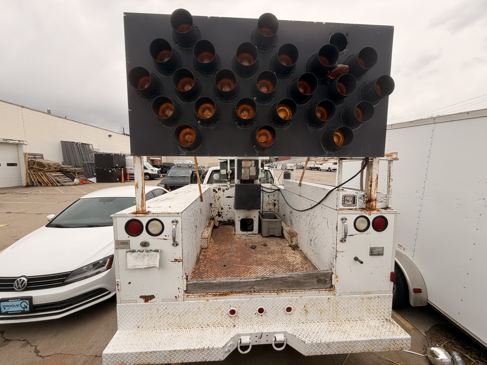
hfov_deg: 102.1
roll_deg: +1.4
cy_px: 182
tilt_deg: -5.4
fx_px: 197
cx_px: 244
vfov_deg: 85.7
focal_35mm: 14
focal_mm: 2.22
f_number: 2.2
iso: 50
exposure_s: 1/379
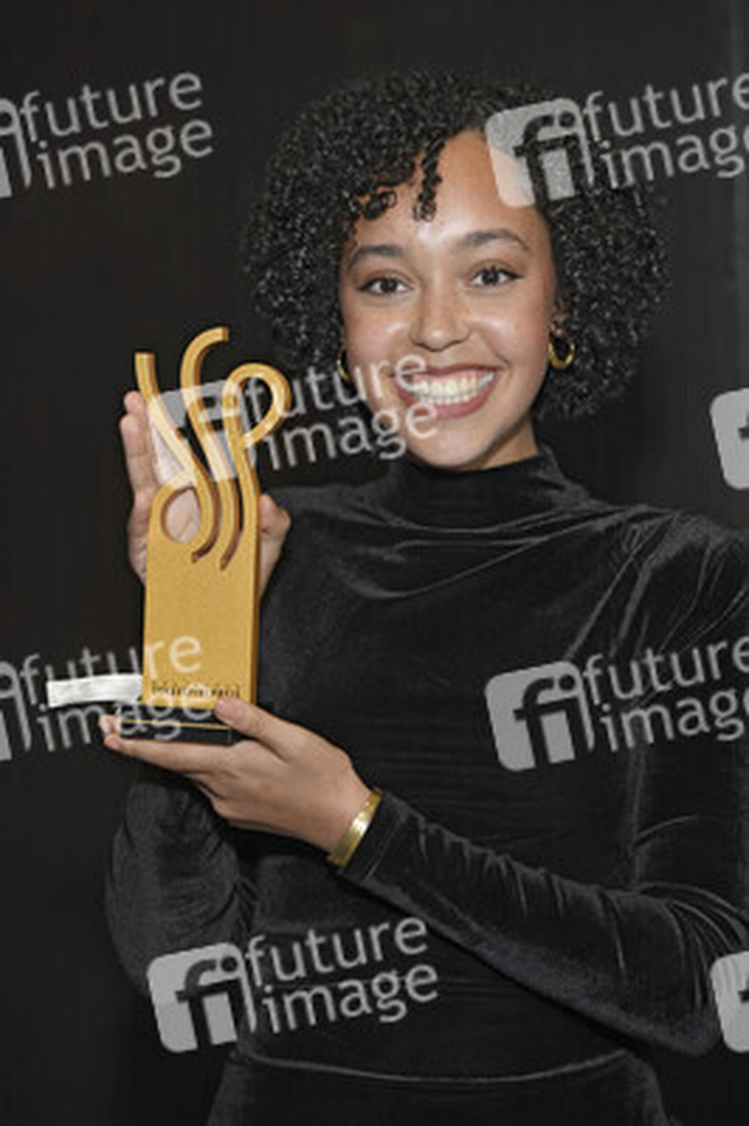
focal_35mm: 116
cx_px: 374
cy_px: 563
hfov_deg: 11.8
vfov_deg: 17.7
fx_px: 3626
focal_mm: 116
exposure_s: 1/400
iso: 640
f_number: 3.5
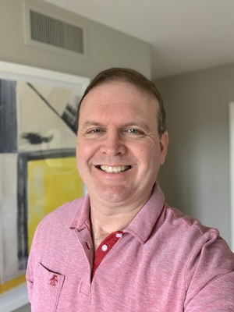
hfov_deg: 44.2
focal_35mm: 32
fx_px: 288
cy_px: 156
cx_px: 117
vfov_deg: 56.8
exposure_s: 1/60
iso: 160
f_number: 2.2
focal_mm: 2.87
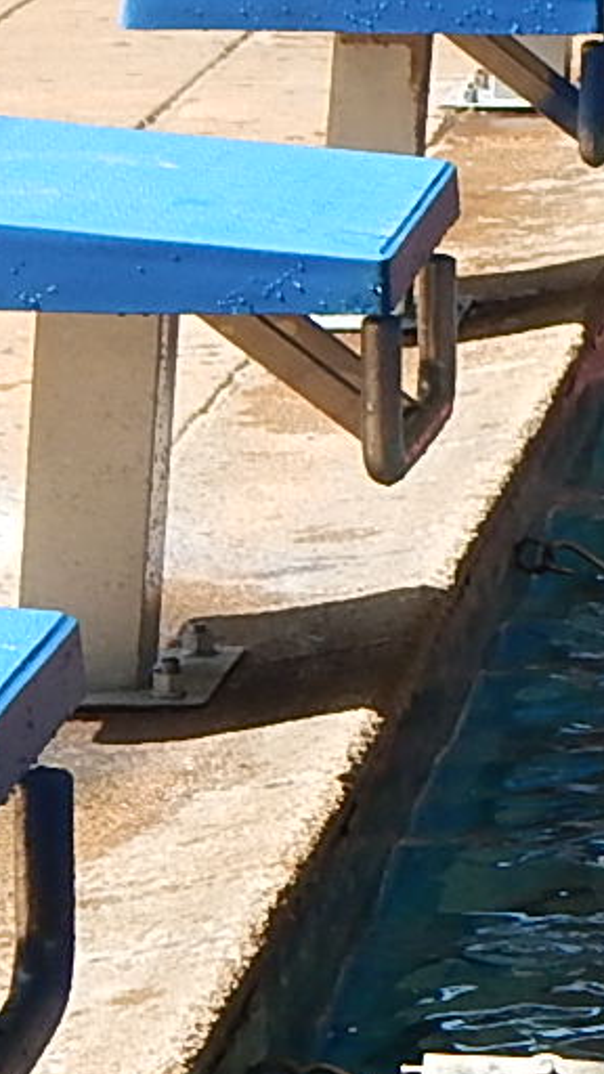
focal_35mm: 232
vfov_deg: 9.3
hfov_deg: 5.0
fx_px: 6606
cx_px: 1653
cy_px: 191
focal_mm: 8.6
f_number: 3.7
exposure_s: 1/400
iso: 125
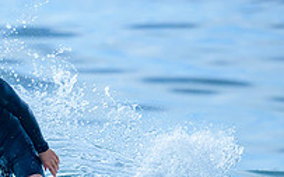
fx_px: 24217
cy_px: 156
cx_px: -69
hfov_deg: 0.7
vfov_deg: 0.4
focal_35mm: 3128
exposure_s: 1/3200
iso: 500
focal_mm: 800
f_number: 6.3
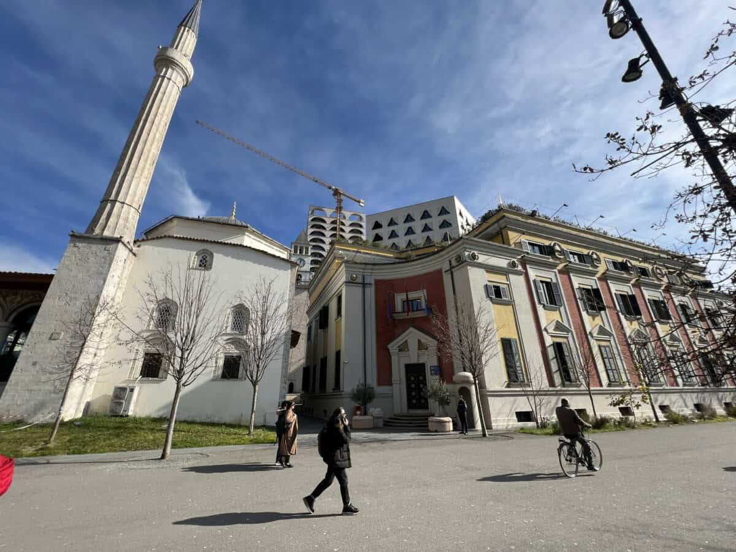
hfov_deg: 106.2
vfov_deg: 89.9
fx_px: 276
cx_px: 368
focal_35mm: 13
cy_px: 276
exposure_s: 1/1376
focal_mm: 1.6
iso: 32
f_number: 1.8
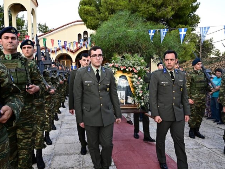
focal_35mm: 27
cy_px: 86
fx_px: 176
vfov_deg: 51.4
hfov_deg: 65.1
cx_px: 100
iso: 4000
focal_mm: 24
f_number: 10
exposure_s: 1/320
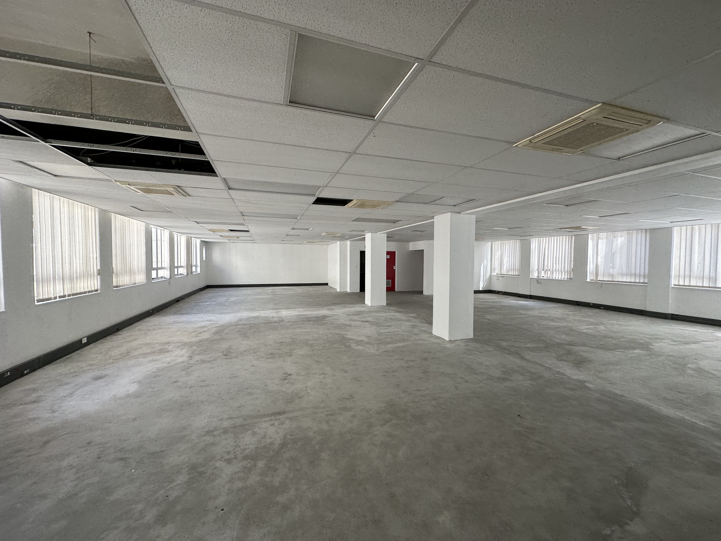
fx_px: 292
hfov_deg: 102.1
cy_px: 270
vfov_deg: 85.7
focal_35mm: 14
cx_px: 360
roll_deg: +1.9
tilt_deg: +1.3
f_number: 2.2
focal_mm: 2.22
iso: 50
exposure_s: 1/99
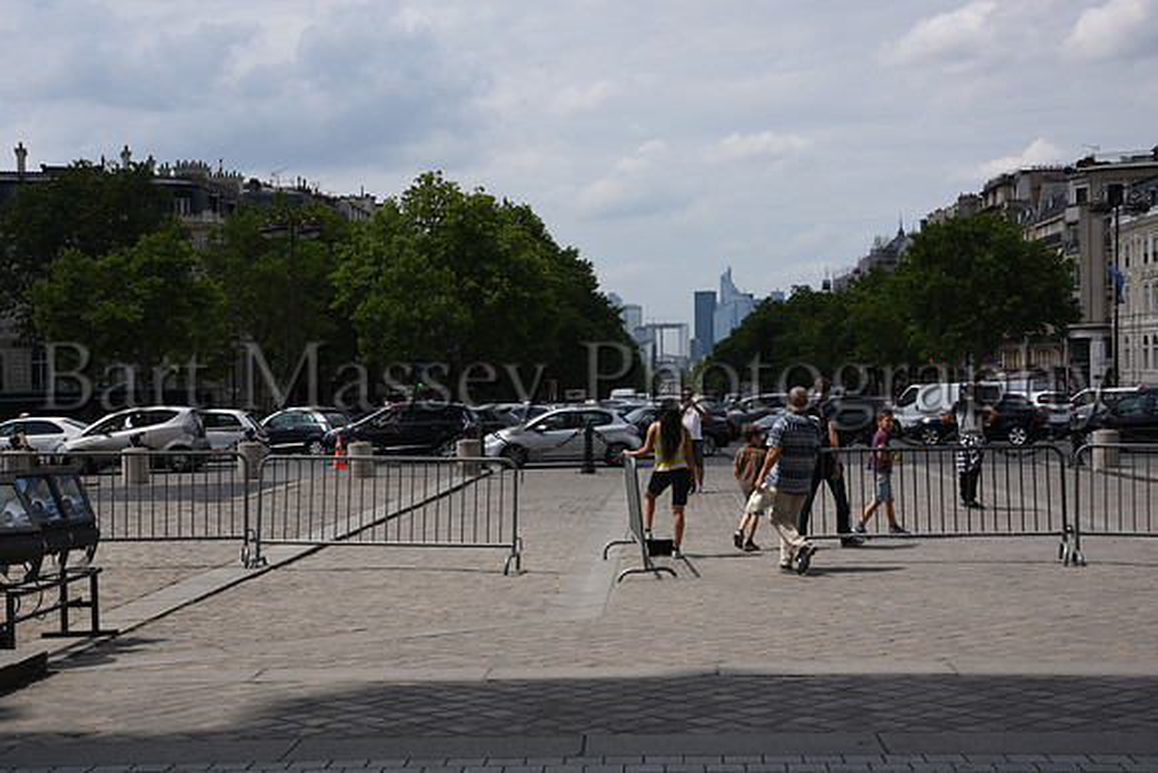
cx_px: 579
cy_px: 386
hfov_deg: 36.2
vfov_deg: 24.6
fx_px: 1769
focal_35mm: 55
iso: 160
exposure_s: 1/125
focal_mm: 55
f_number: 20
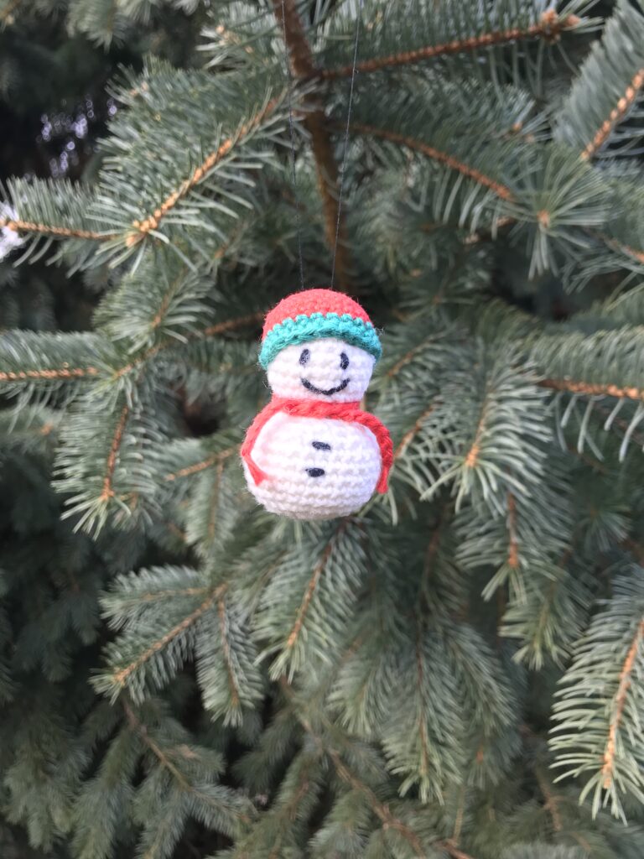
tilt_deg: -2.5
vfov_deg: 63.4
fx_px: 695
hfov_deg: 49.7
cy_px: 430
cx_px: 322
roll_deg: -1.9
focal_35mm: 28
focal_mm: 3.99
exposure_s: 1/90
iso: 25
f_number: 1.8
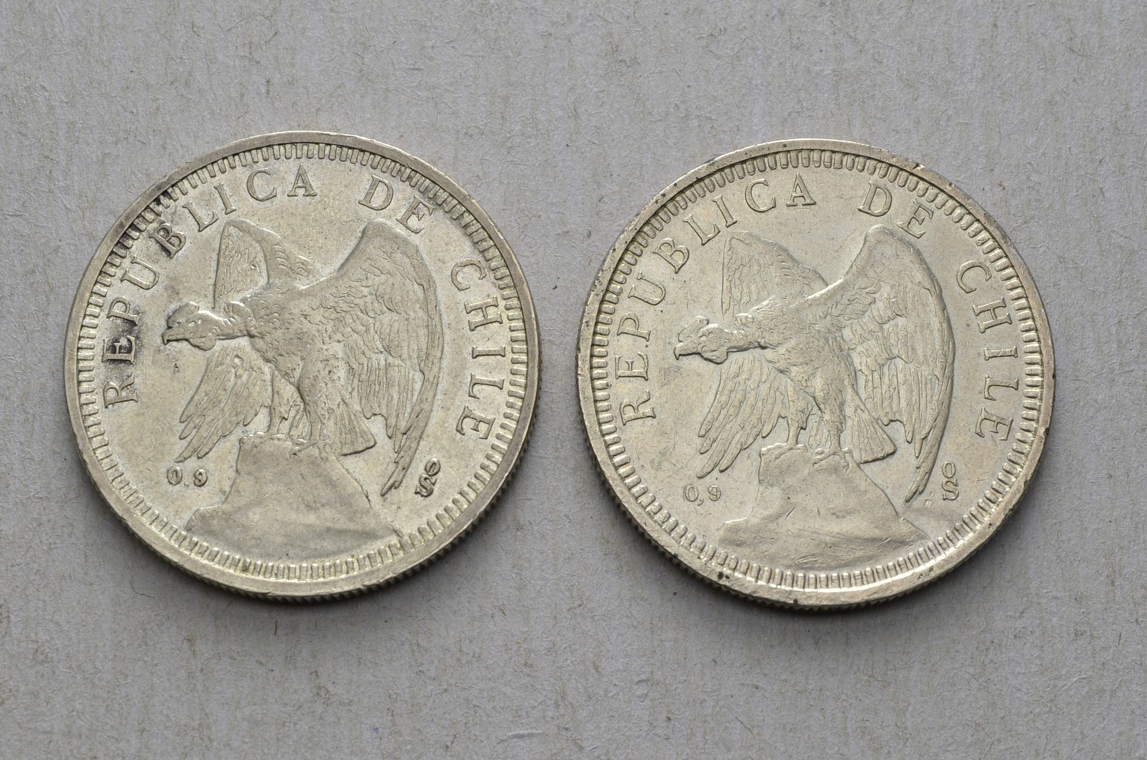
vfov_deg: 18.1
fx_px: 2385
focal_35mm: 75
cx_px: 574
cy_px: 380
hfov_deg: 27.0
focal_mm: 50
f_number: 14
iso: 400
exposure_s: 1/250
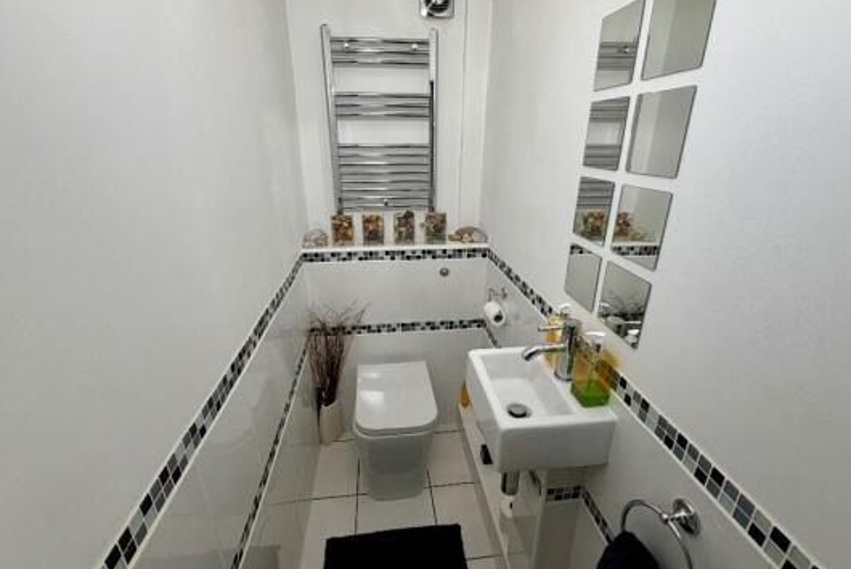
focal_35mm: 16
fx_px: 378
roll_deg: -1.2
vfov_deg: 73.8
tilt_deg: -20.2
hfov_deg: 96.7
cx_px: 428
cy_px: 276
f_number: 2.2
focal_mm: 2.22
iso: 40
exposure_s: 1/127
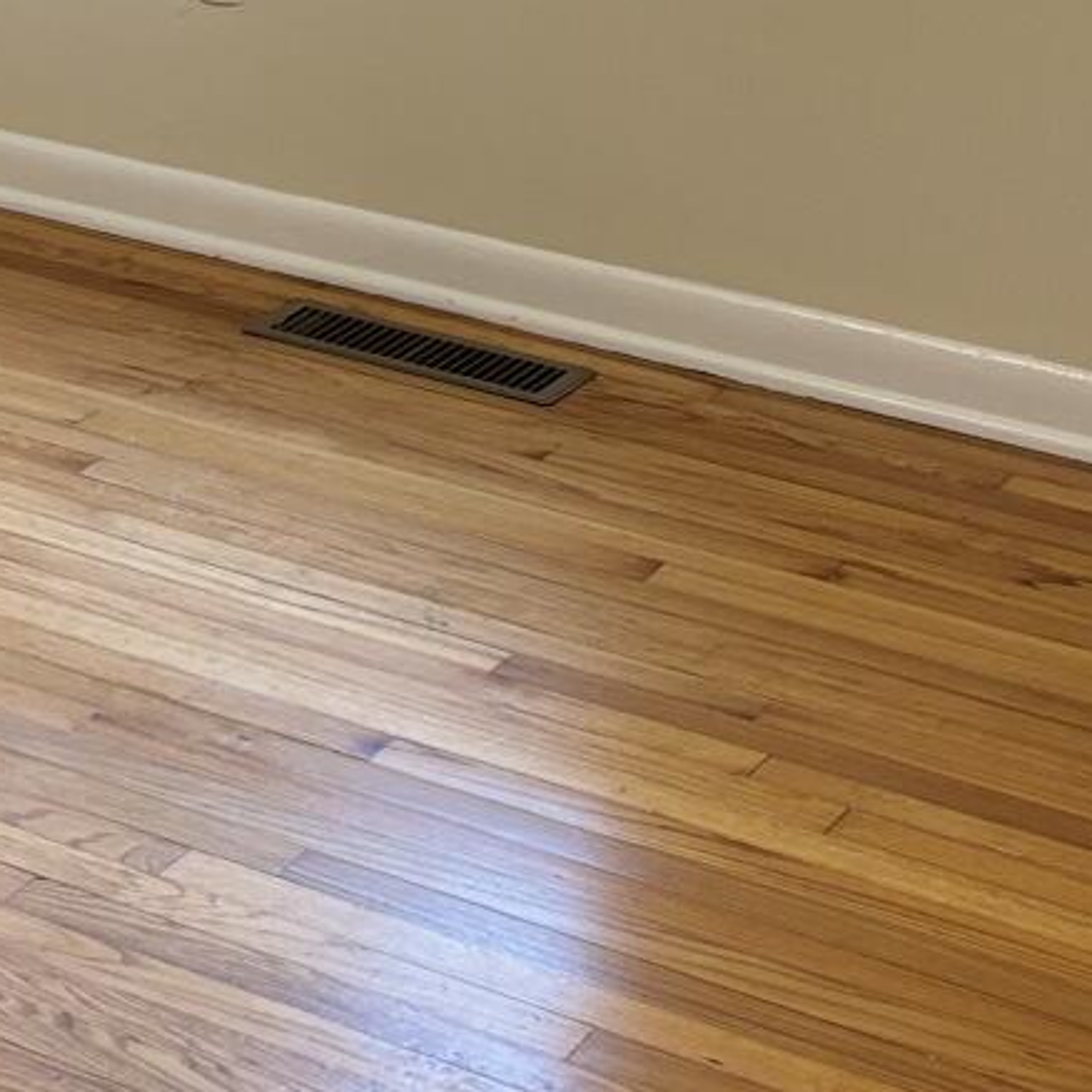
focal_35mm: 105
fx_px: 3747
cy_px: 234
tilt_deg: -17.4
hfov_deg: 15.7
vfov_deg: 16.5
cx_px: -339
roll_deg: -3.0
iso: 160
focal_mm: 5.96
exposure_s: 1/60
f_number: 1.6
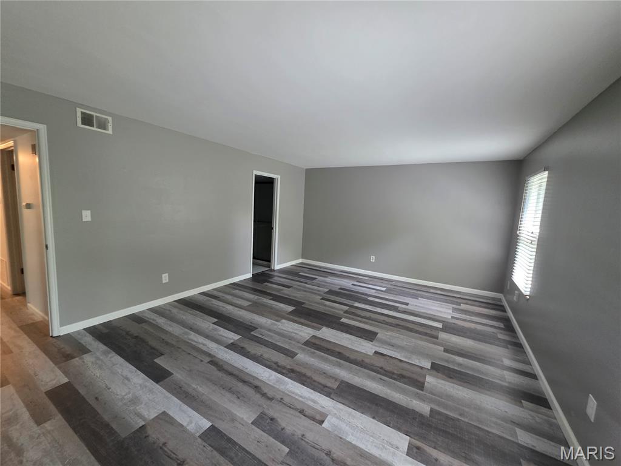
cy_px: 233
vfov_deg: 89.9
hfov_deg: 106.2
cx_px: 310
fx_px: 233
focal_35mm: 13
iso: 320
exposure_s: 1/60
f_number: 1.9
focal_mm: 2.2
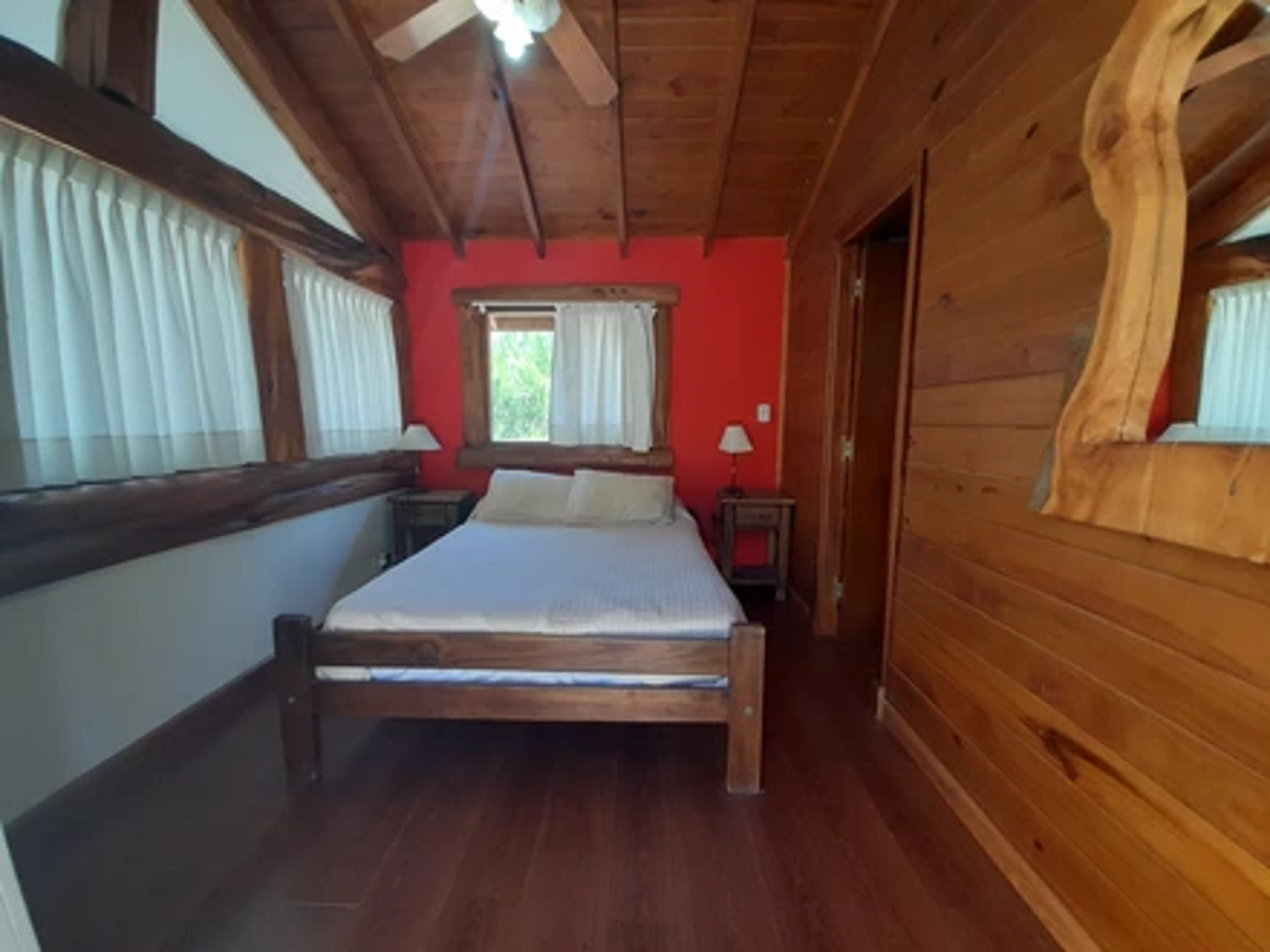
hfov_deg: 106.2
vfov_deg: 89.9
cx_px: 635
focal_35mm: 13
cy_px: 476
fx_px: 477
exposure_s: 1/50
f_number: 2.2
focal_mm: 1.42
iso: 125
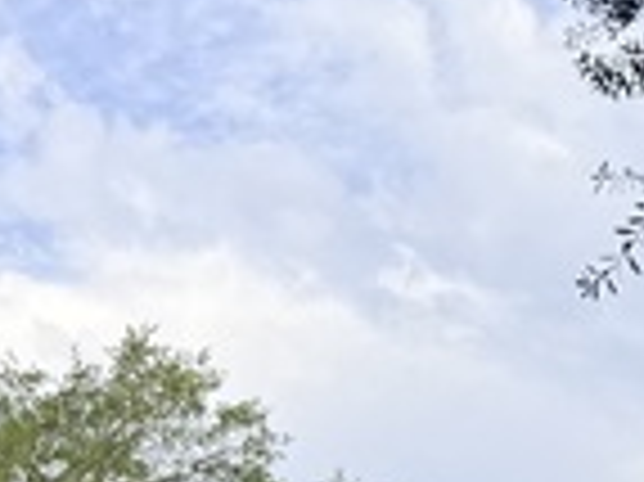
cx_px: 54
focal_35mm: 134
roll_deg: -1.1
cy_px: 991
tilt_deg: +8.4
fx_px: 2491
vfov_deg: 10.1
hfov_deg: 14.6
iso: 80
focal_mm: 6.76
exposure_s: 1/1361
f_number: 1.78
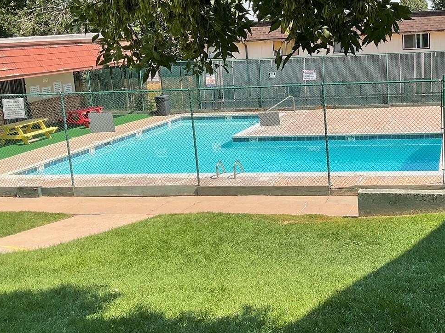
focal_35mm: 48
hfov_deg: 38.5
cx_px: 341
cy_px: 135
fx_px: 617
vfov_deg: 30.2
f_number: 1.8
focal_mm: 3
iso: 16
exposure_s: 1/1311
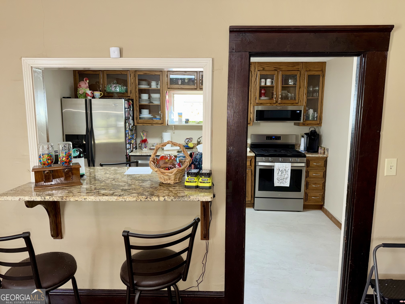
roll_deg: +0.6
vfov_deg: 56.8
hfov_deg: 71.6
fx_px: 281
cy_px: 152
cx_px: 202
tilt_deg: -8.5
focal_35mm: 24
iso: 100
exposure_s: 1/36
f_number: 1.78
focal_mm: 6.76
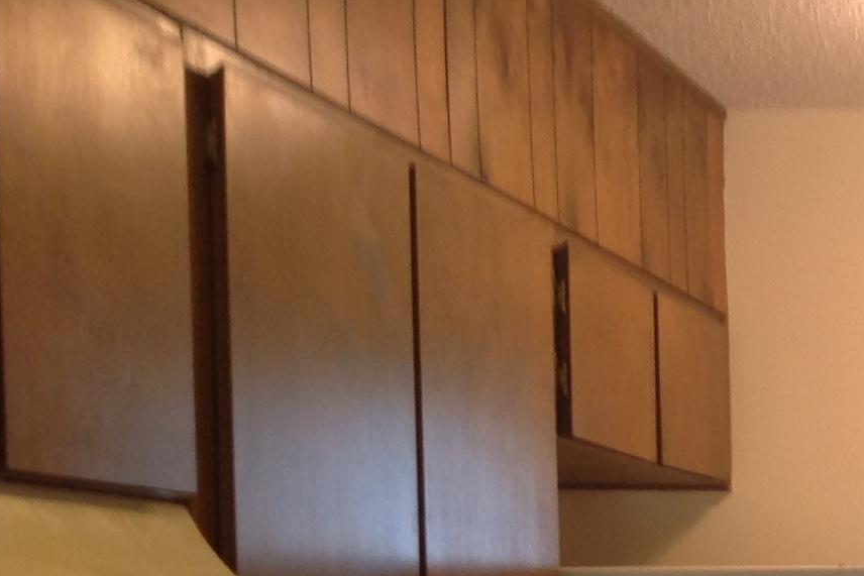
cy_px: 859
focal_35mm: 110
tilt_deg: -4.2
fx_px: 2640
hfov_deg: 16.9
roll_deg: +0.6
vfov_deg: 11.9
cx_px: 1285
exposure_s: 1/15
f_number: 2.4
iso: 64
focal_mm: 4.28
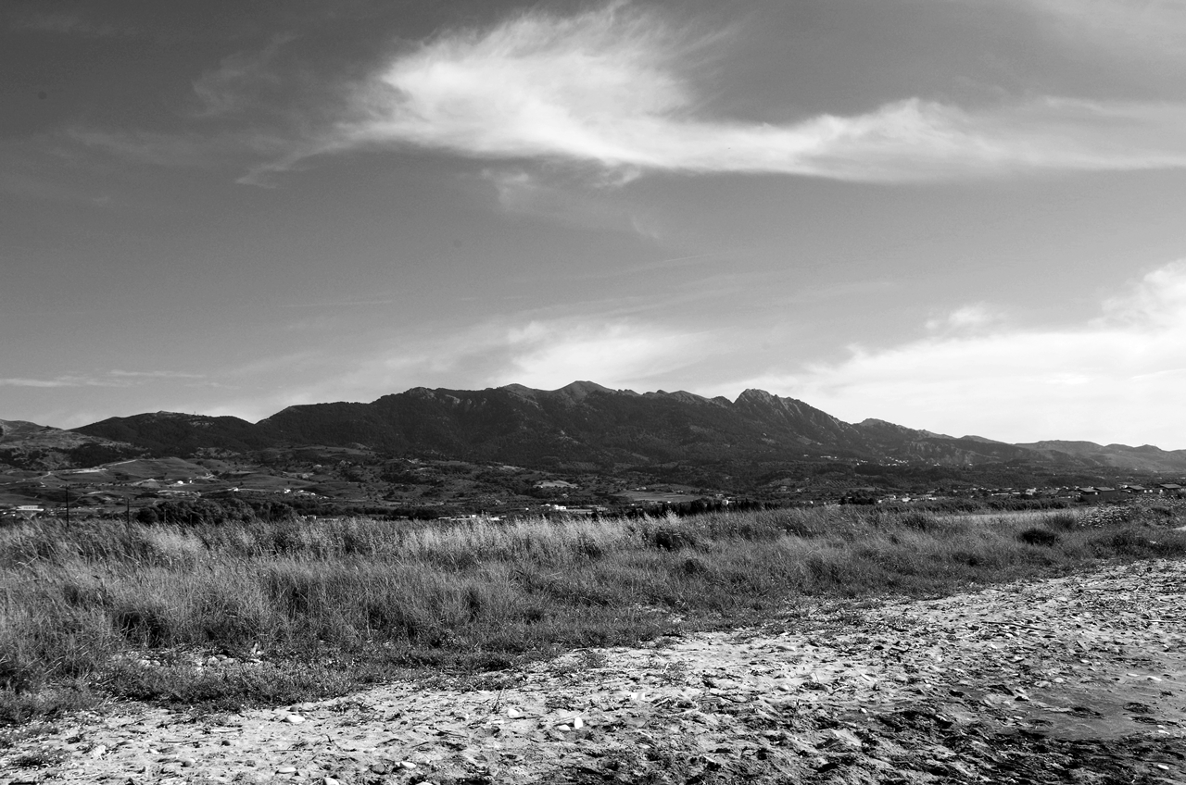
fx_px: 1282
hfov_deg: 49.6
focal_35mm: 39
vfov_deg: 34.1
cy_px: 392
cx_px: 593
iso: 200
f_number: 14
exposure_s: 1/250
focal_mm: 26.25
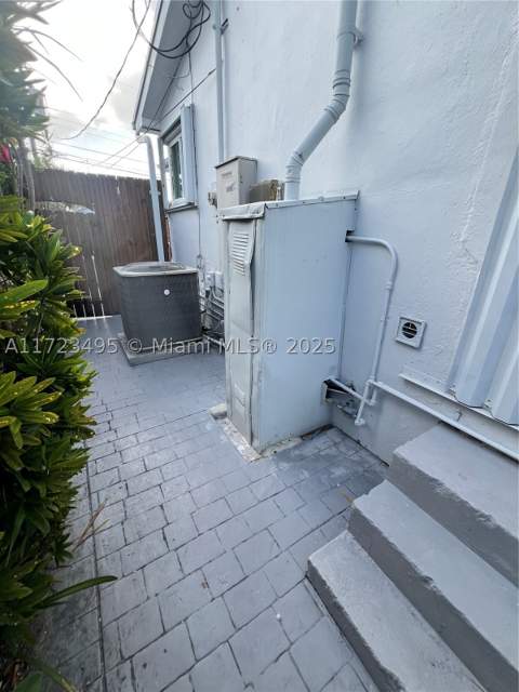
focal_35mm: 13
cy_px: 346
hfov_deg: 89.9
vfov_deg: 106.2
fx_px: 260
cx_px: 260
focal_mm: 1.57
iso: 32
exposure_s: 1/306
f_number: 1.8
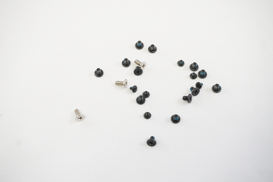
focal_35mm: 51
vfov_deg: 26.4
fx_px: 386
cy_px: 91
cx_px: 136
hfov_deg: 38.9
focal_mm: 34
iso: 6400
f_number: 5.6
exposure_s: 1/320
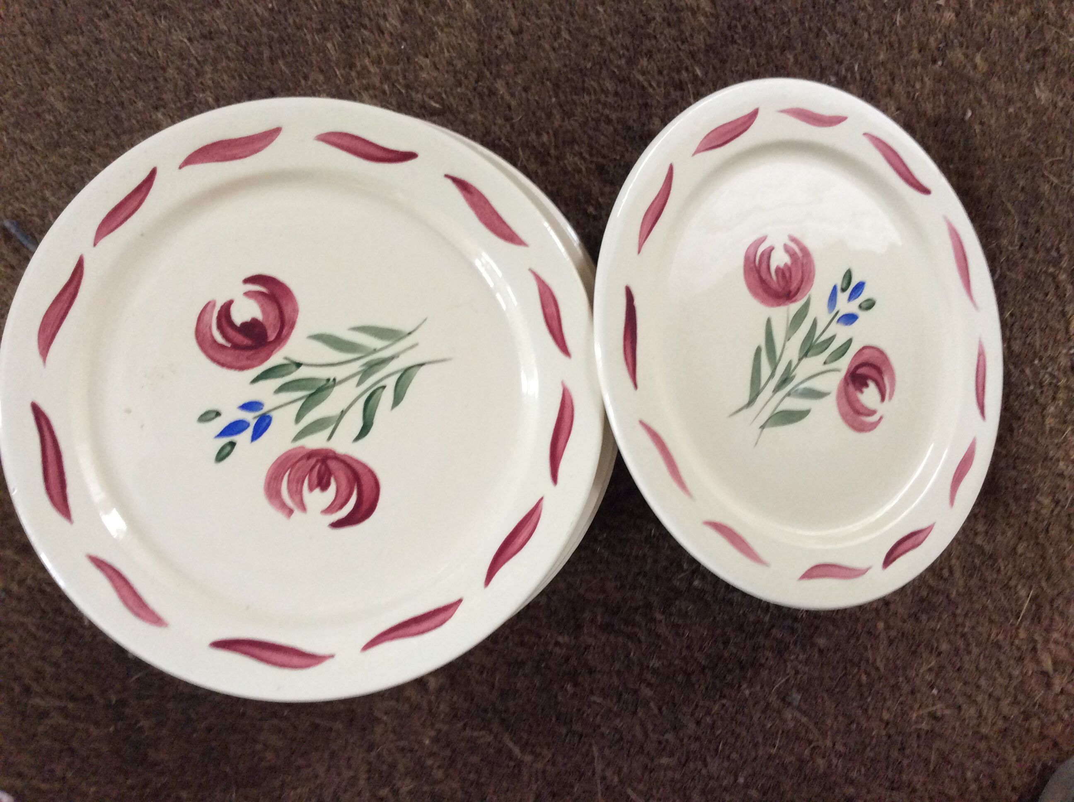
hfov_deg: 56.9
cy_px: 401
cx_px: 537
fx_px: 991
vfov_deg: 44.1
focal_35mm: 32
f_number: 2.4
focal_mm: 3.3
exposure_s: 1/25
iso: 125
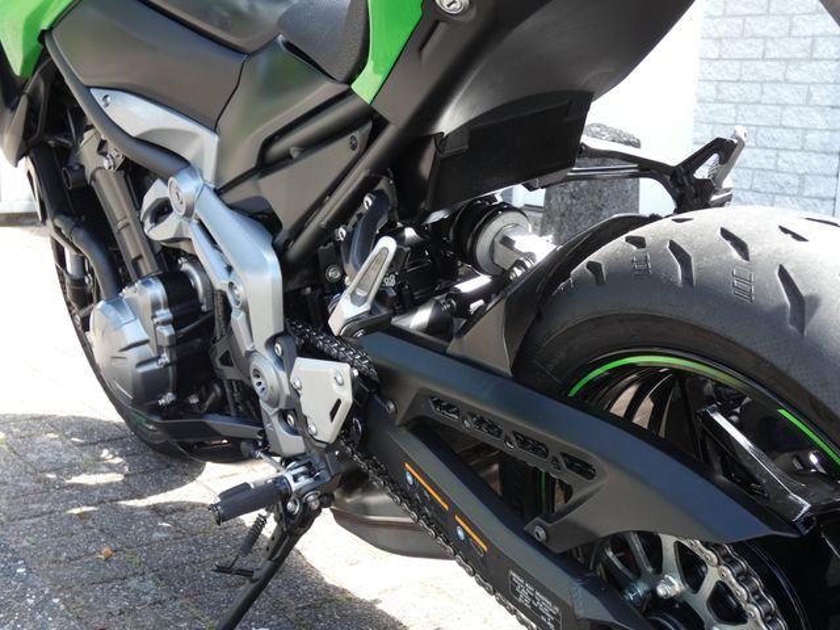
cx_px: 420
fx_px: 1213
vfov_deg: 29.1
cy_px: 315
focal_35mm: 50
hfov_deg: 38.2
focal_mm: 9
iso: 80
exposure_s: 1/80
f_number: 3.9
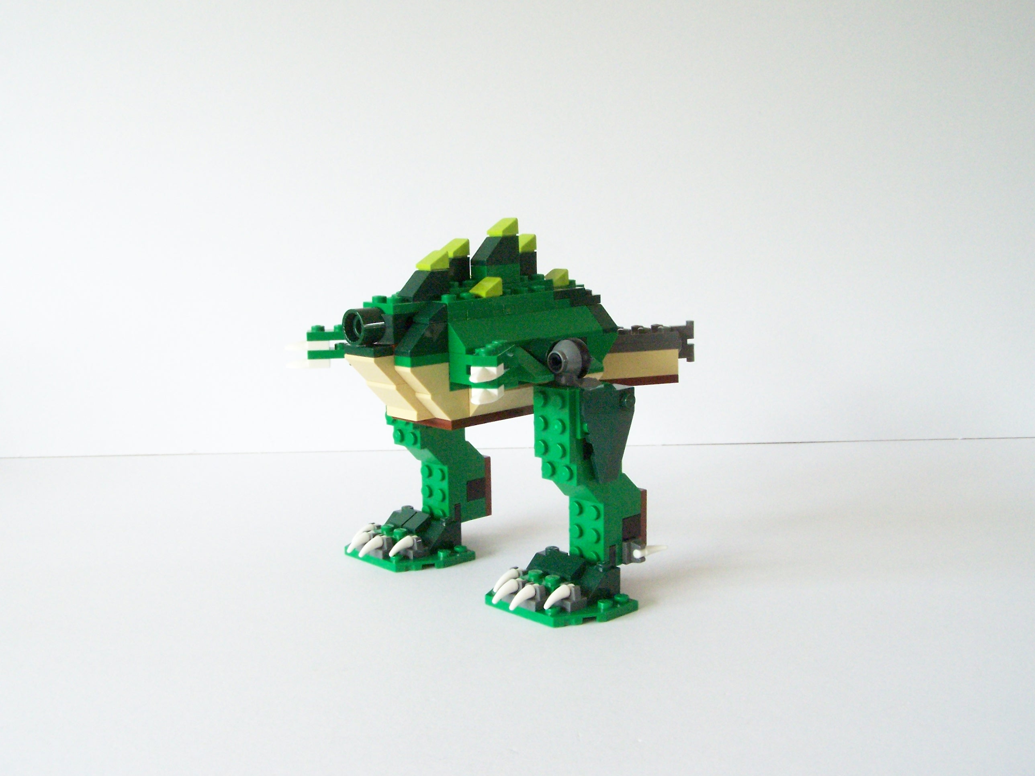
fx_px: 1136
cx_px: 518
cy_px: 388
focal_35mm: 38
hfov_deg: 49.0
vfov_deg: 37.7
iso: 400
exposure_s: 1/30
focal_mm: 6.3
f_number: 5
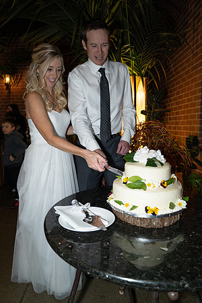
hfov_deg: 53.1
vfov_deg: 73.7
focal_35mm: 24
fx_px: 202
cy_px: 152
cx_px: 101
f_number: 3.5
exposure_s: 1/125
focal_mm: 24
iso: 1600
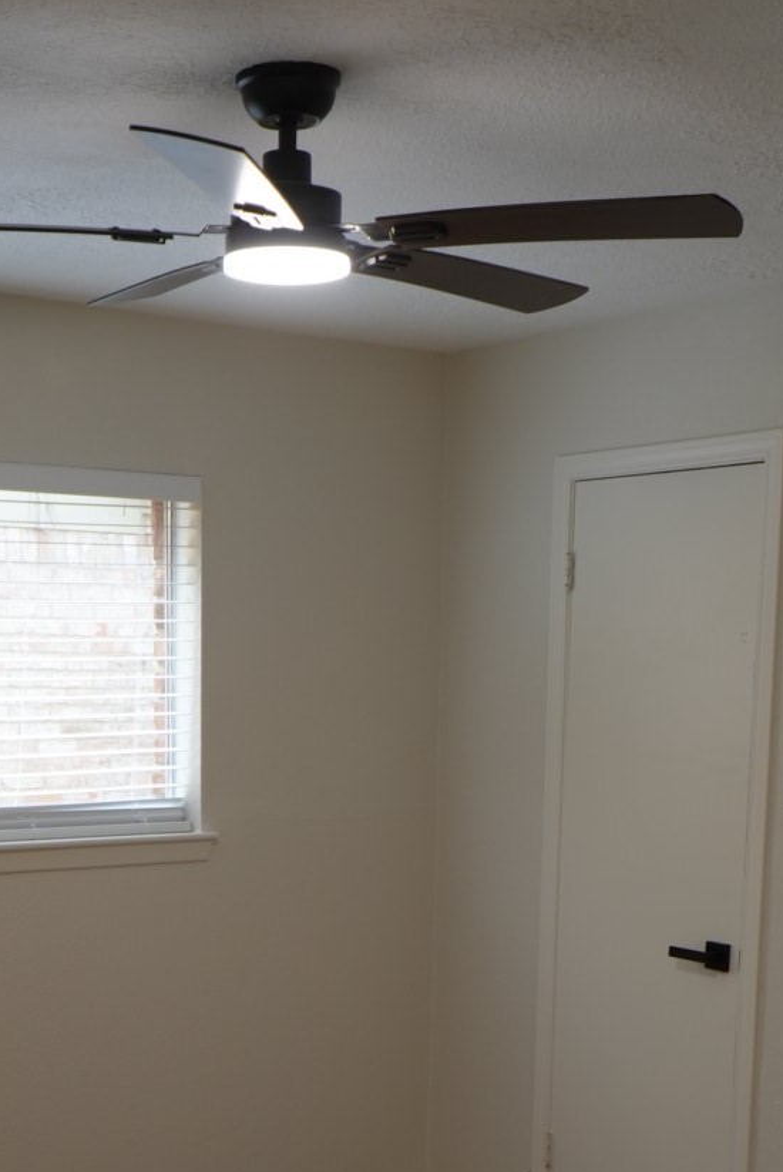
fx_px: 1726
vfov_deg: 36.4
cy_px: 917
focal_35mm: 53
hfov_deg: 25.5
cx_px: 308
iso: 320
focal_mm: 18
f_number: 4
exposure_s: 1/60
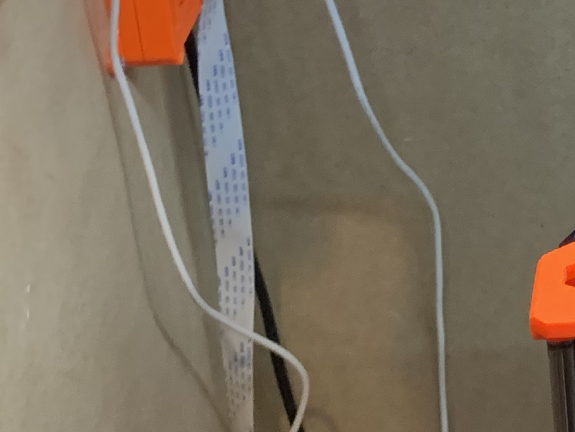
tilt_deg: -21.3
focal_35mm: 119
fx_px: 1977
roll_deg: +0.8
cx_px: 909
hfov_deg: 15.1
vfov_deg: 11.9
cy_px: -205
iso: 320
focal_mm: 4.25
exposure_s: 1/33
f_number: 1.8
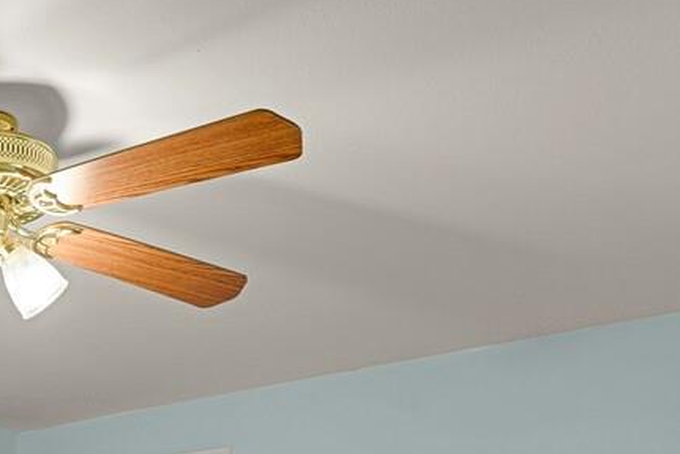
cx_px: -132
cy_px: 716
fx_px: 1191
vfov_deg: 18.6
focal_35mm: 63
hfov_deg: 28.0
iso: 250
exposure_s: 3
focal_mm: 17
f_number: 6.3
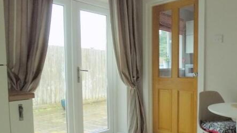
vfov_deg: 35.3
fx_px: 207
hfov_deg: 59.4
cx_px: 126
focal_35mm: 33
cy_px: 86
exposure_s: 1/13
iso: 400
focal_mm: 4
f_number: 3.1
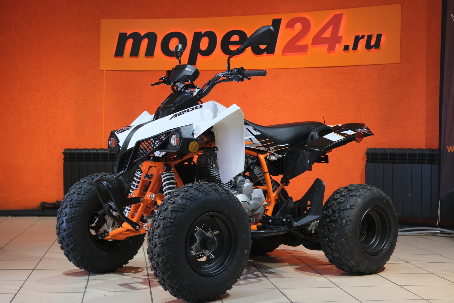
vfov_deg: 26.5
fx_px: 643
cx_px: 227
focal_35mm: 51
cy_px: 152
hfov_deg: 38.9
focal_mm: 34.2
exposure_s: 1/100
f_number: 4
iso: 1250
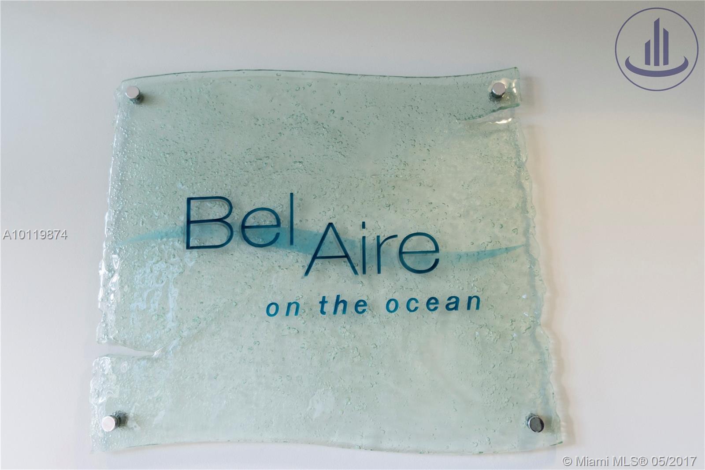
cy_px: 235
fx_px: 470
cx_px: 352
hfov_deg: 73.8
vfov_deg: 53.1
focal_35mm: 24
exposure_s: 1/125
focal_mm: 16
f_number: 4
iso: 800
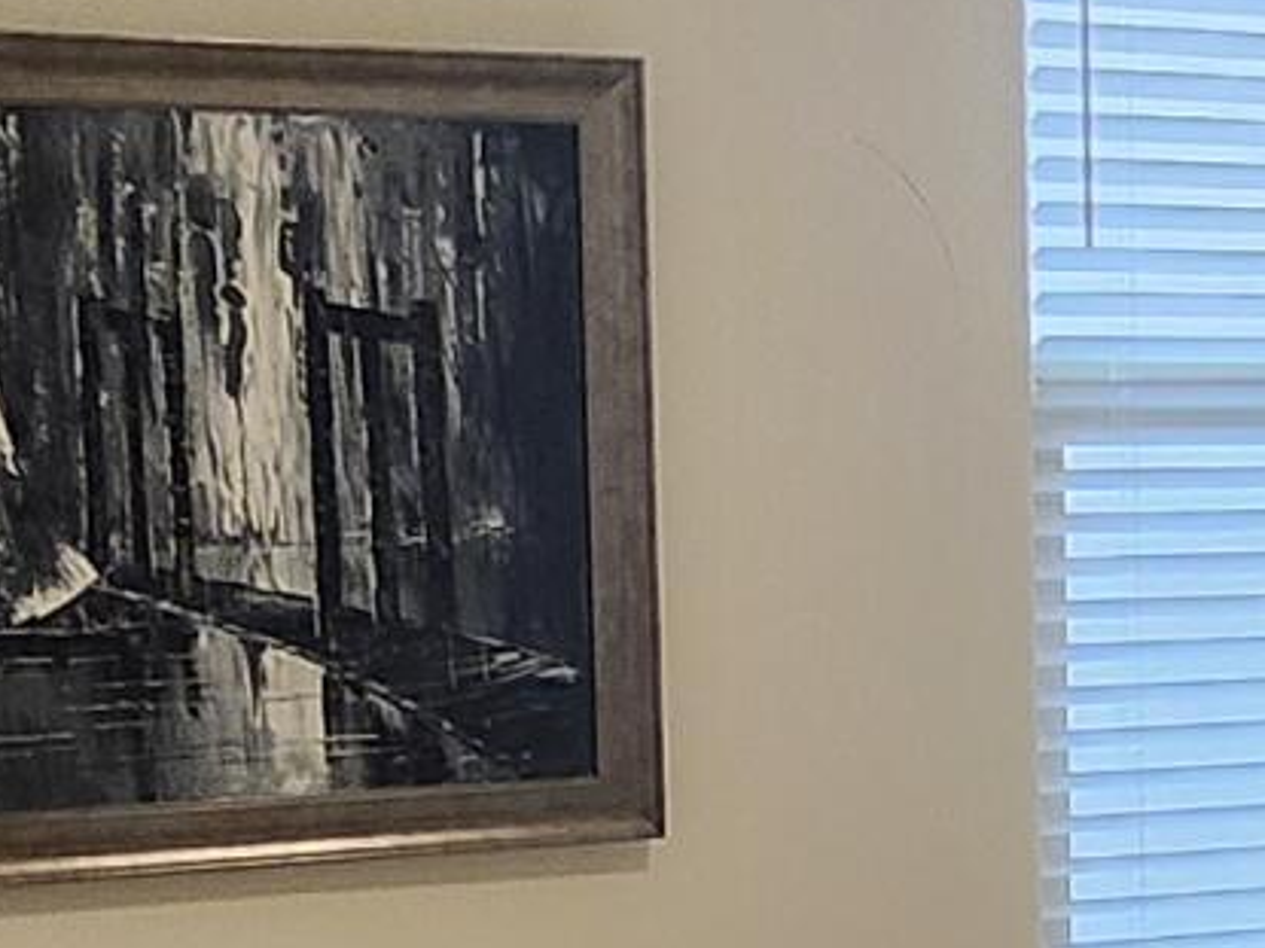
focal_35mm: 94
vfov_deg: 15.5
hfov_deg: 19.7
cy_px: 847
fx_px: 3434
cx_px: 1478
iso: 200
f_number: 2.2
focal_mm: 1.74
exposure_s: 1/60
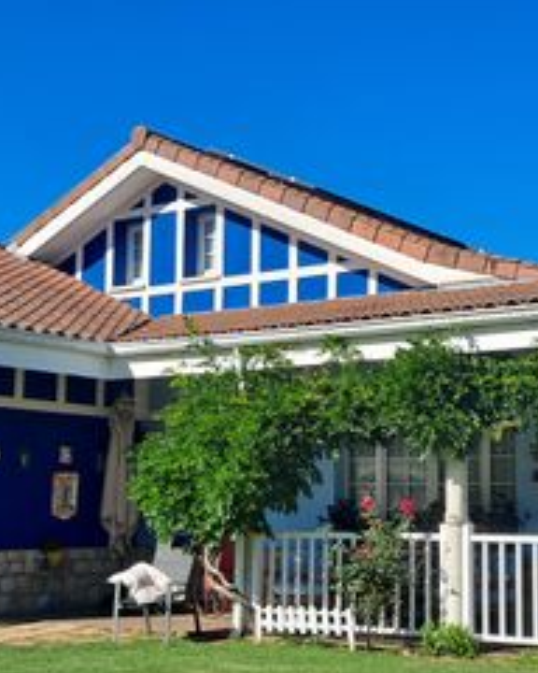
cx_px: 373
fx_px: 1214
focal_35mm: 61
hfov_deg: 24.8
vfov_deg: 30.9
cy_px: 390
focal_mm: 4.6
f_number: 2
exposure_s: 1/1786
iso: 32
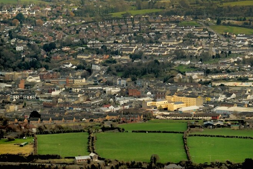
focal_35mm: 284
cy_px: 58
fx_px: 1997
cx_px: 167
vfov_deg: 4.8
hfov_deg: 7.2
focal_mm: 140
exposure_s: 1/640
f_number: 5.6
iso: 400
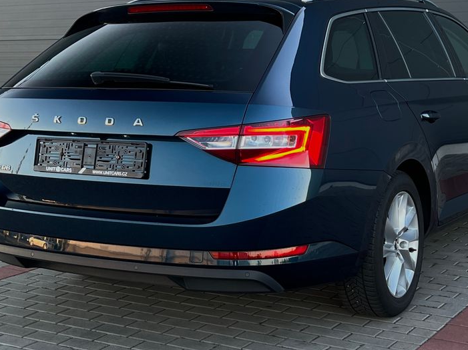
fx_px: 513
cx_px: 248
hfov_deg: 49.0
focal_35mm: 38
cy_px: 126
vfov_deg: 37.4
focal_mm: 5.7
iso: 80
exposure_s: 1/100
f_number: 1.5
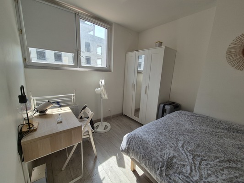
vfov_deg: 89.9
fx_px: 92
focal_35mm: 13
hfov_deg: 106.2
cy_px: 92
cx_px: 122
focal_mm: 2.2
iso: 50
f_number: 2.2
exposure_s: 1/662
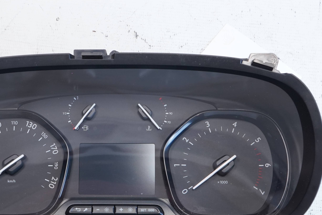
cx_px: 122
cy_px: 133
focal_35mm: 70
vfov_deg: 19.4
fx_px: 626
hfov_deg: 28.7
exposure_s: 1/40
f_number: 10
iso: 1000
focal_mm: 32
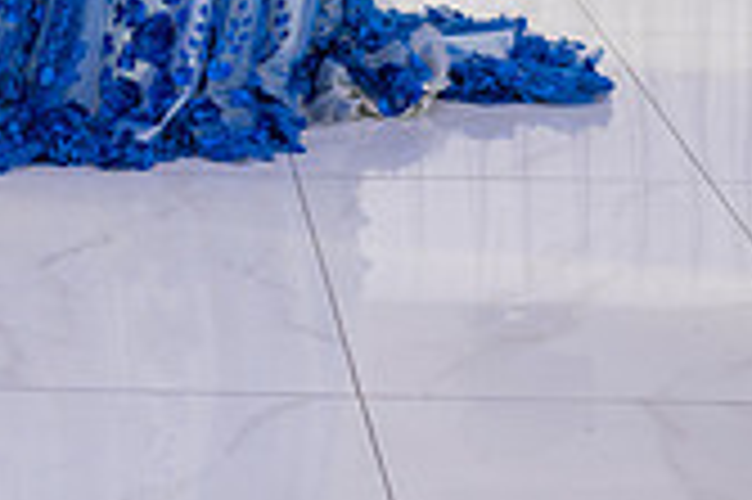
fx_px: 4215
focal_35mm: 202
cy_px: -358
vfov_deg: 6.6
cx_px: -428
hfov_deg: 9.8
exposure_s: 1/160
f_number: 4.5
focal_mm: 58
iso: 800
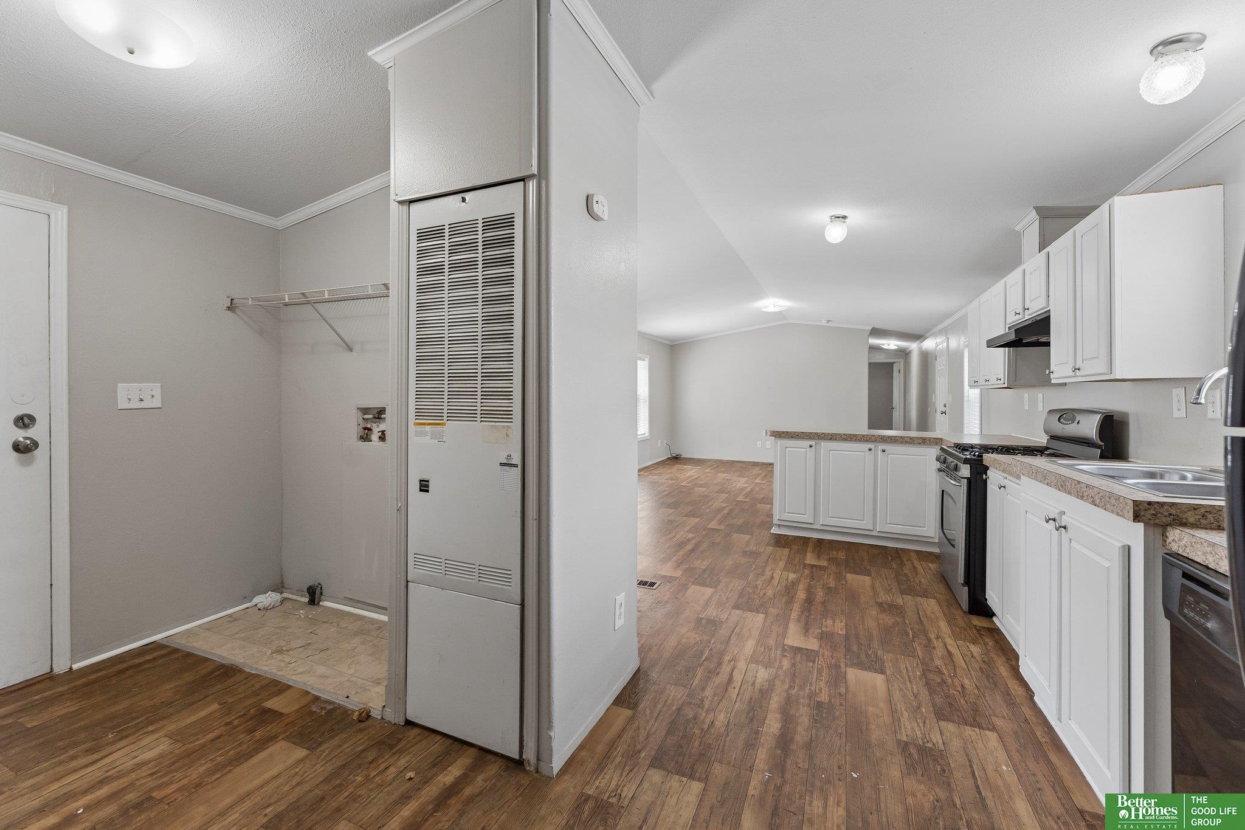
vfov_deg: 81.2
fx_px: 484
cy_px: 415
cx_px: 622
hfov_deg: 104.3
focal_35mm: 14
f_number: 5
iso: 500
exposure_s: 1/30
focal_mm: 14
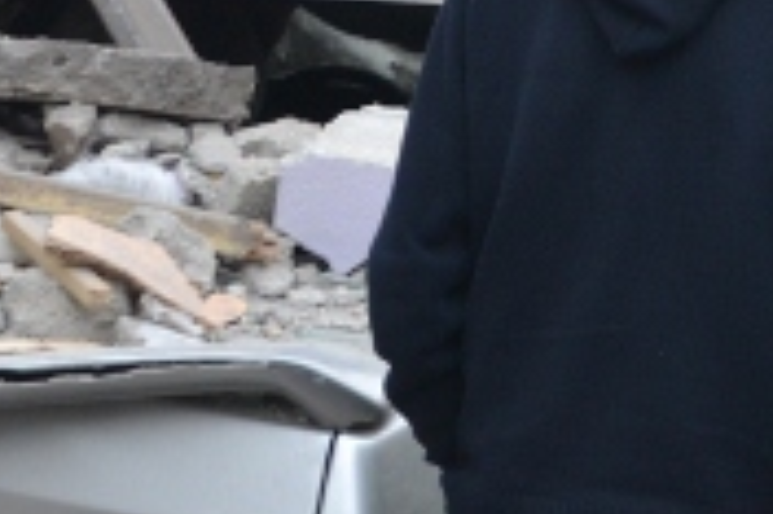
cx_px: -211
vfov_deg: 7.7
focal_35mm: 175
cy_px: -130
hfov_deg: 11.5
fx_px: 3754
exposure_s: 1/125
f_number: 5.6
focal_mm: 32
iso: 360
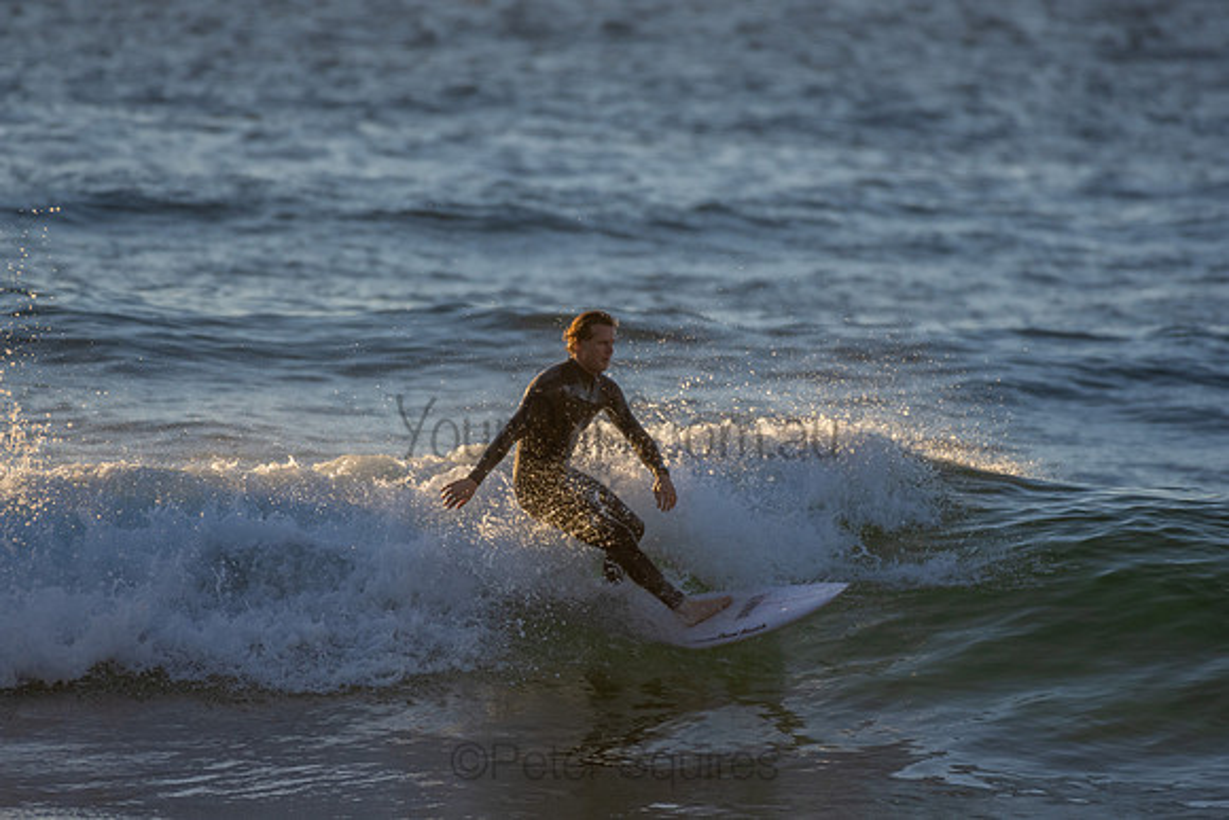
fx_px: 25609
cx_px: 614
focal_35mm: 750
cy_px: 410
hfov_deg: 2.7
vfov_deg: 1.8
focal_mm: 500
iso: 400
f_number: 5.6
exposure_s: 1/1250
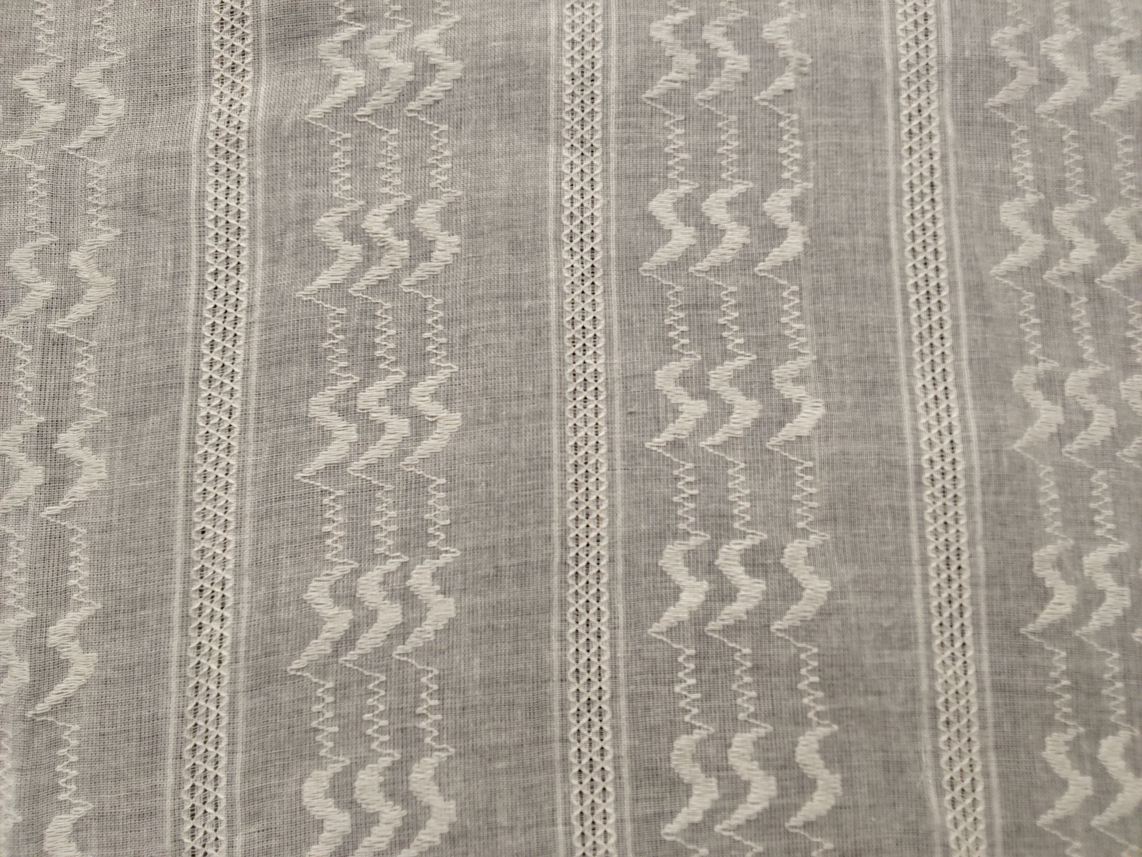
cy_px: 428
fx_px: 858
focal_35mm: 26
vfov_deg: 53.1
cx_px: 571
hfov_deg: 67.3
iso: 100
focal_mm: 2.78
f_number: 2
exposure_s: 1/100
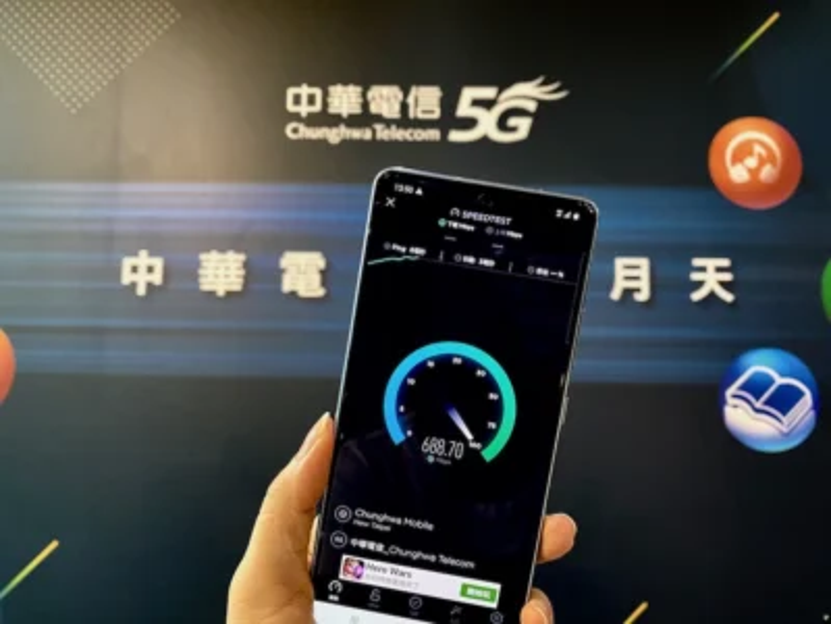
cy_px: 312
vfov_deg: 53.1
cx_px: 416
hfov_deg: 67.3
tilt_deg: +5.9
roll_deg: -1.2
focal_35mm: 26
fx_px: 624
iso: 250
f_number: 1.8
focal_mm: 4.25
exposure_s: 1/60
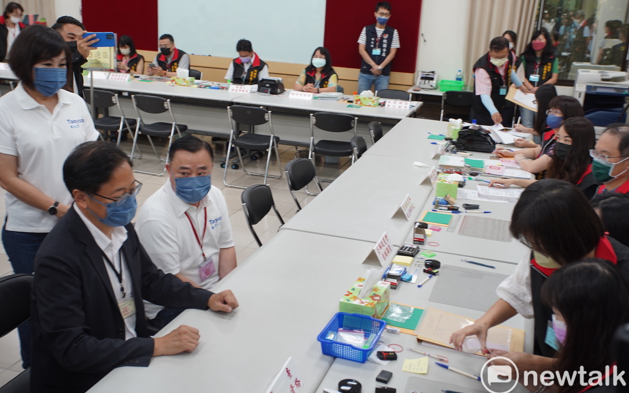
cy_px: 189
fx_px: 703
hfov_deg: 48.2
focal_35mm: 41
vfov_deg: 31.2
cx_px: 316
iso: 640
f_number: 4.5
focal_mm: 40
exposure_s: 1/80
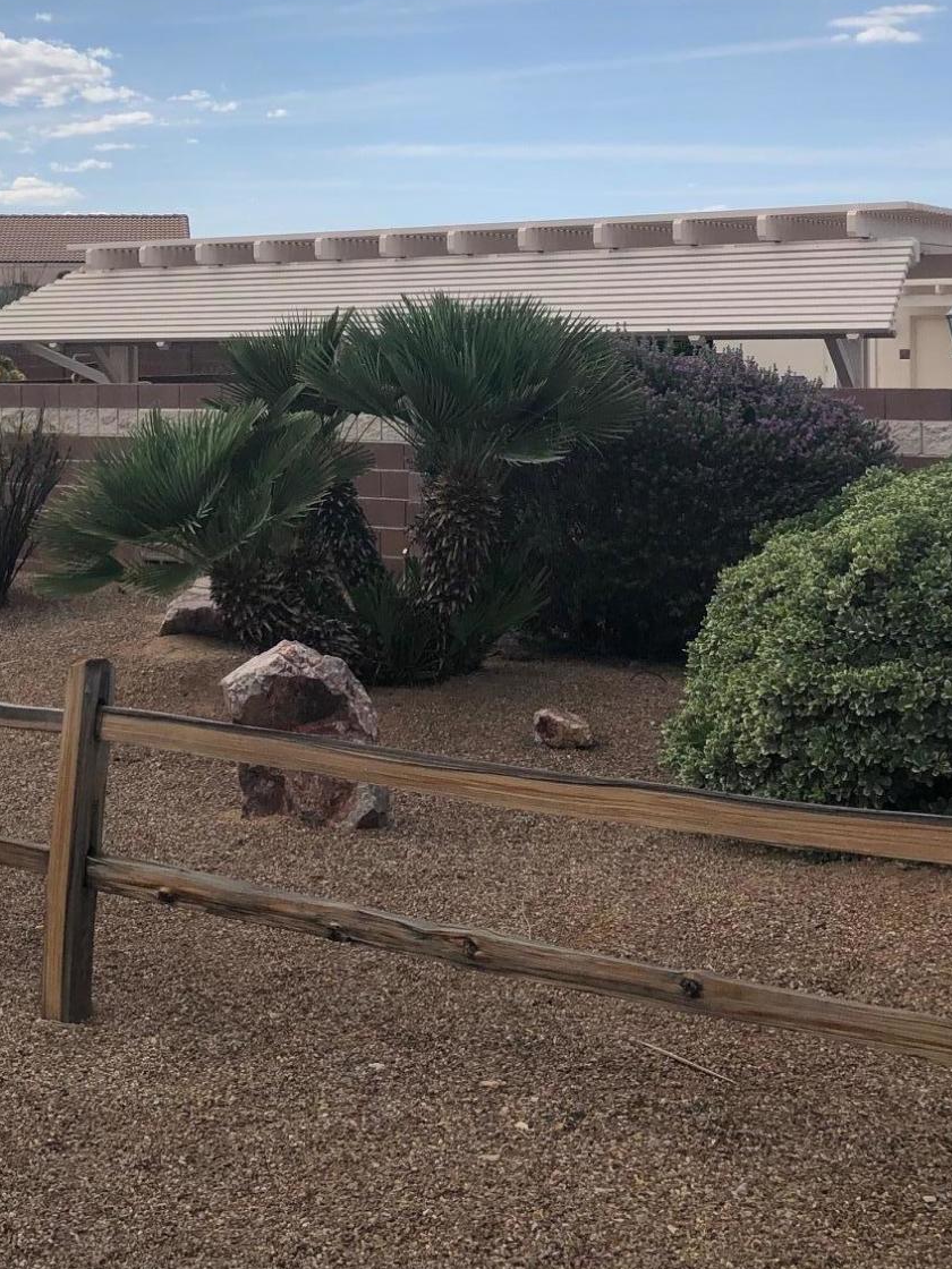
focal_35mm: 50
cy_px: 359
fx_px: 1833
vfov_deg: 37.5
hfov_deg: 28.8
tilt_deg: -0.6
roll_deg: -0.6
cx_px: 284
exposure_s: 1/2667
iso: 20
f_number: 1.8
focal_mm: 4
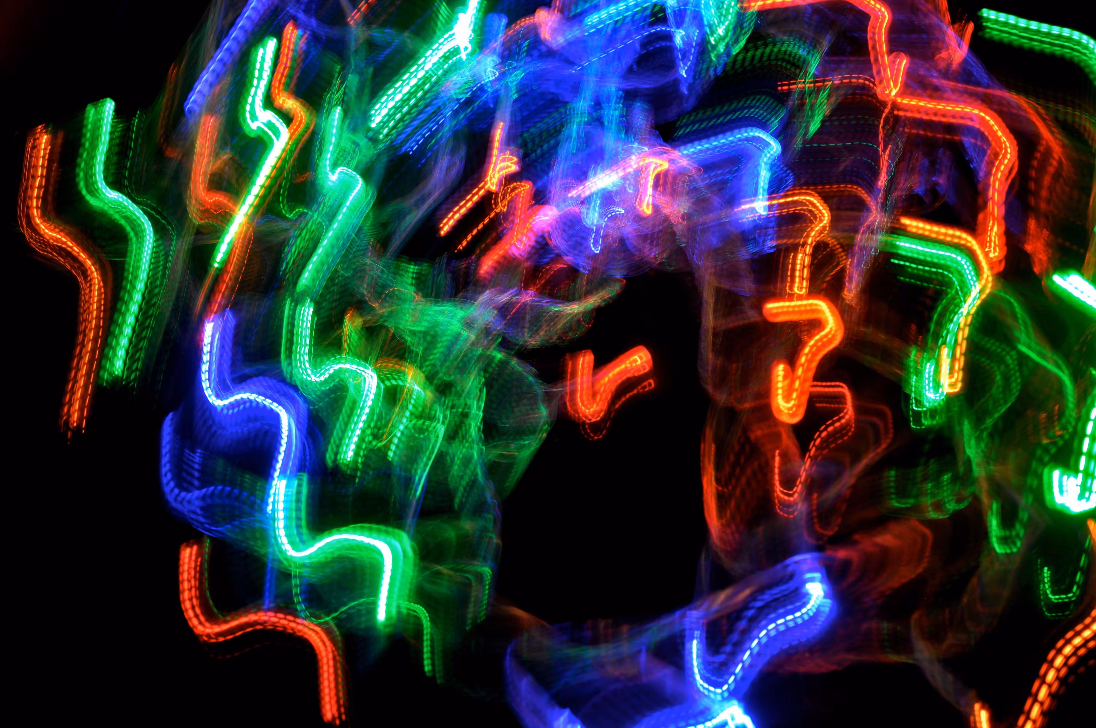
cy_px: 364
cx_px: 548
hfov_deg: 27.0
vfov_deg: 18.1
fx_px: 2281
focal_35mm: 75
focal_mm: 50
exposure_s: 1/2.5
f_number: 9
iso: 200
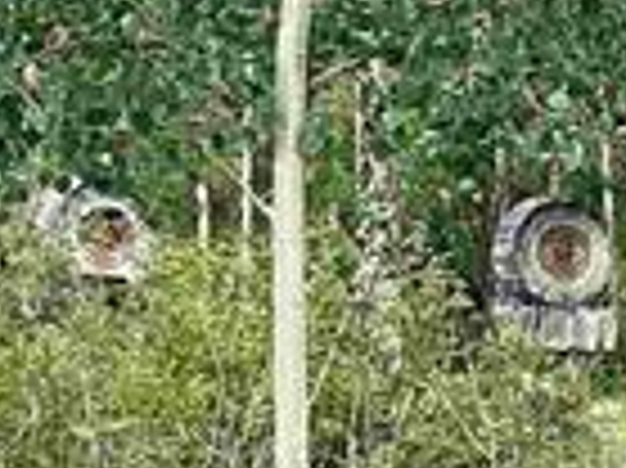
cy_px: 369
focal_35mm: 383
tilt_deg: -3.4
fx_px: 6920
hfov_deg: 5.0
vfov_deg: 3.9
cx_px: 1482
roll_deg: -0.6
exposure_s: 1/353
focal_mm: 6
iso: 25
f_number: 2
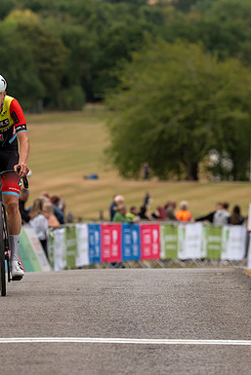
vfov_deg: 6.0
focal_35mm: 341
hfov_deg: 4.0
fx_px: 3563
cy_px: 124
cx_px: -18
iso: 640
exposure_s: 1/1000
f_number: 3.5
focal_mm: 144
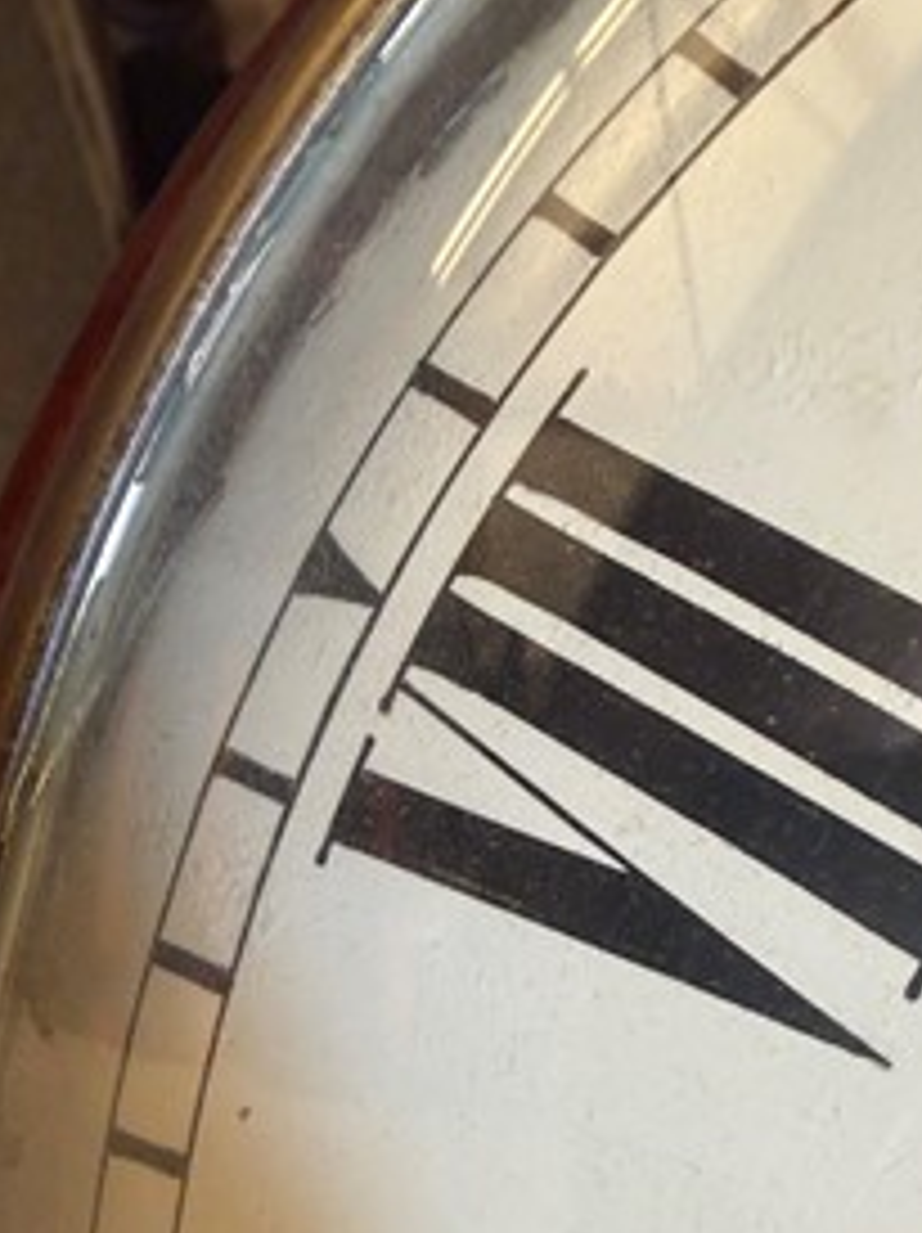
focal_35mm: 38
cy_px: 819
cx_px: 513
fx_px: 1352
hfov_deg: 37.6
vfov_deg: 48.2
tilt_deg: -73.8
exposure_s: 1/50
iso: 320
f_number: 2.2
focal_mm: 2.22
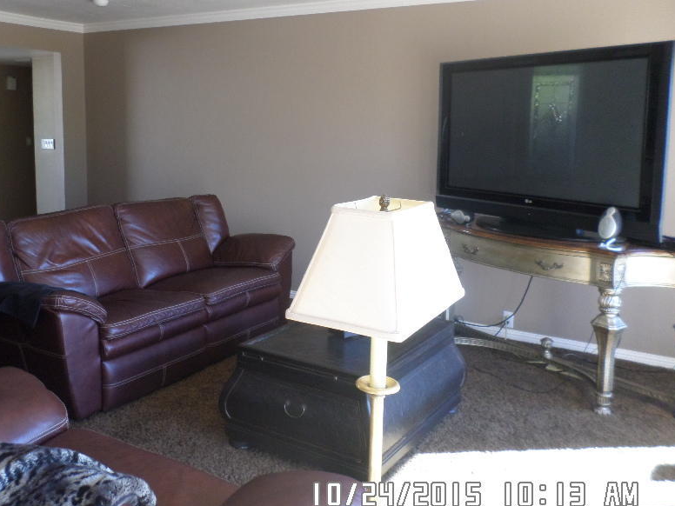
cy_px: 209
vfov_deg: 42.8
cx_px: 256
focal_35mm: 33
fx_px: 643
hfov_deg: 54.8
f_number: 2.5
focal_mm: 4.5
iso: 160
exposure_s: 1/30
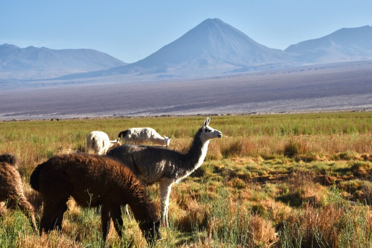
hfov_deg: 23.9
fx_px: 878
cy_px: 124
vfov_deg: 16.1
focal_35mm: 85
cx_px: 186
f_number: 8
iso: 160
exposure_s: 1/1000
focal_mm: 85
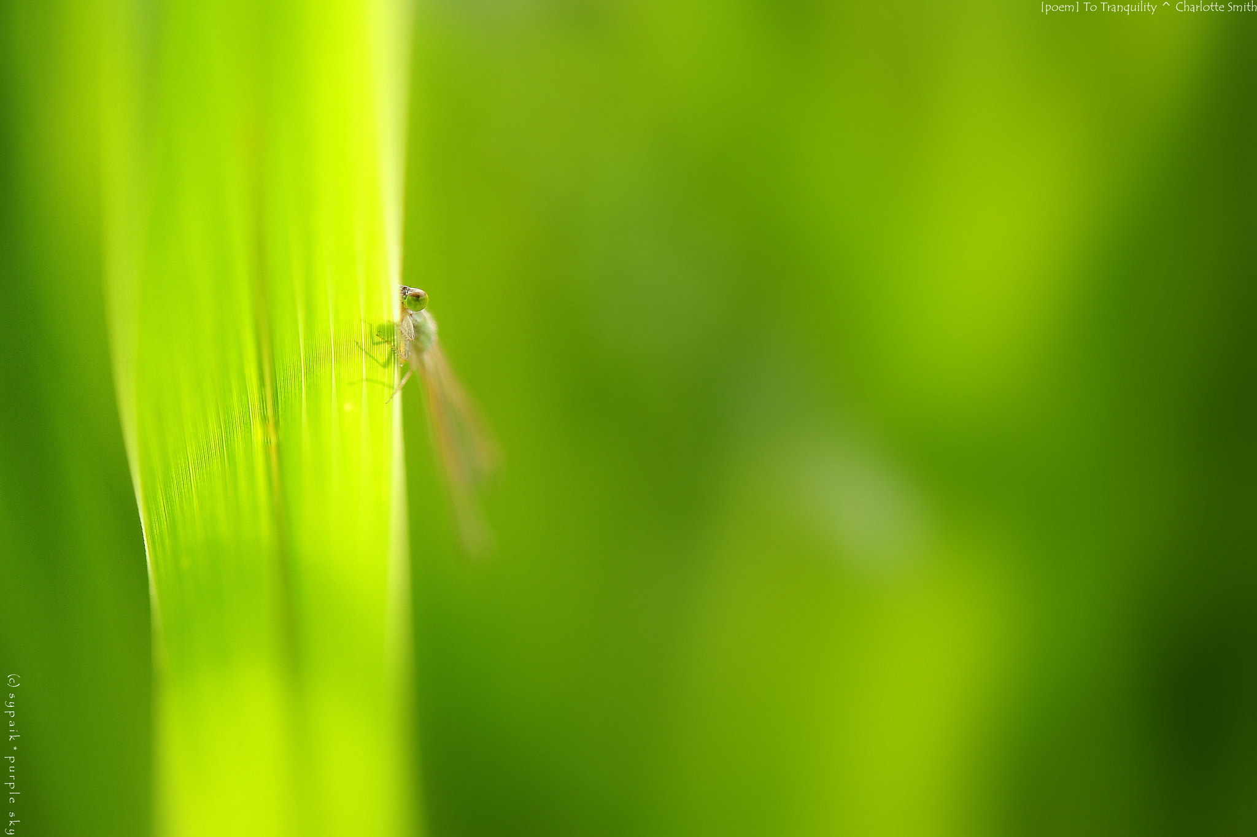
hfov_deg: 33.4
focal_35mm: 60
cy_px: 418
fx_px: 2094
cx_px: 628
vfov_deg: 22.6
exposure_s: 1/250
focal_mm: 60
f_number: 3.3
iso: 200
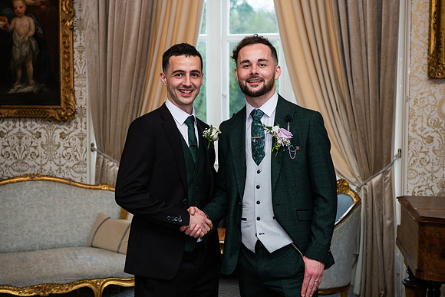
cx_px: 222
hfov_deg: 32.4
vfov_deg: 21.9
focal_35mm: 62
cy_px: 148
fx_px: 767
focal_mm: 62
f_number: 5
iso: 500
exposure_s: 1/160
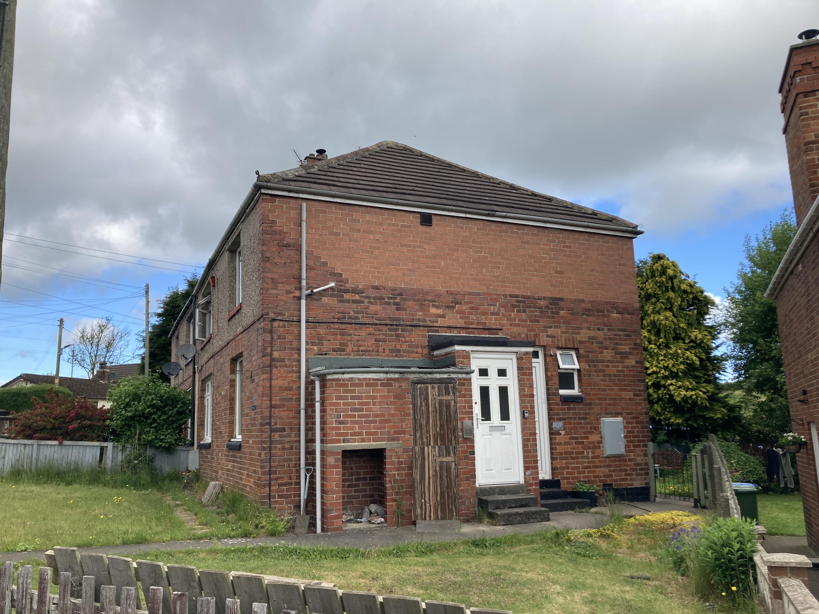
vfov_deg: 49.7
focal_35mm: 28
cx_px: 410
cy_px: 307
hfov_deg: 63.4
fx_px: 662
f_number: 1.8
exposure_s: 1/1116
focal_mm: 3.99
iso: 20
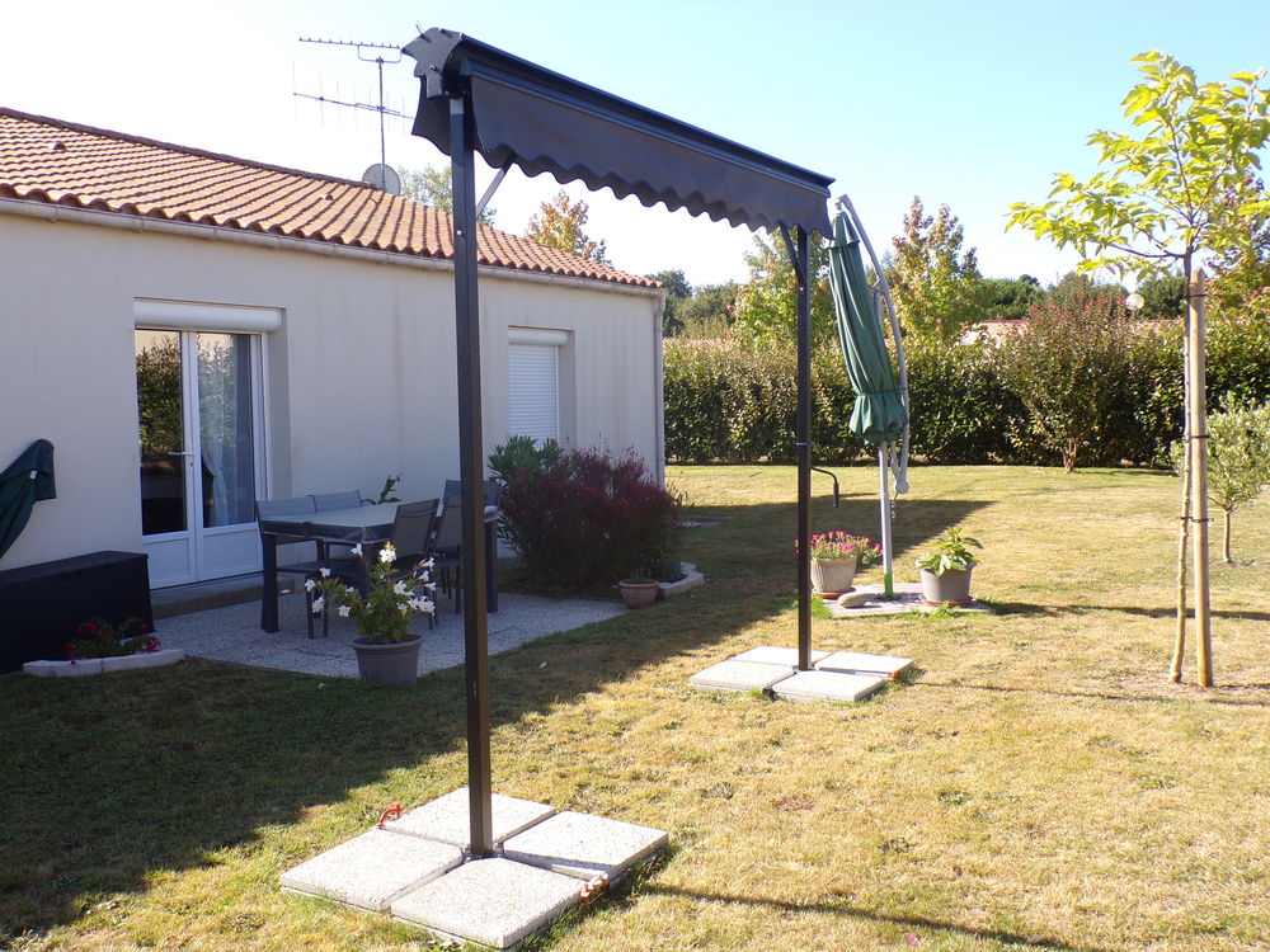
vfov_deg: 44.2
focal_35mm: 32
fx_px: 1174
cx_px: 635
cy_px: 476
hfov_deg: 56.8
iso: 80
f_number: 4.6
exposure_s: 1/200
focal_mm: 5.8
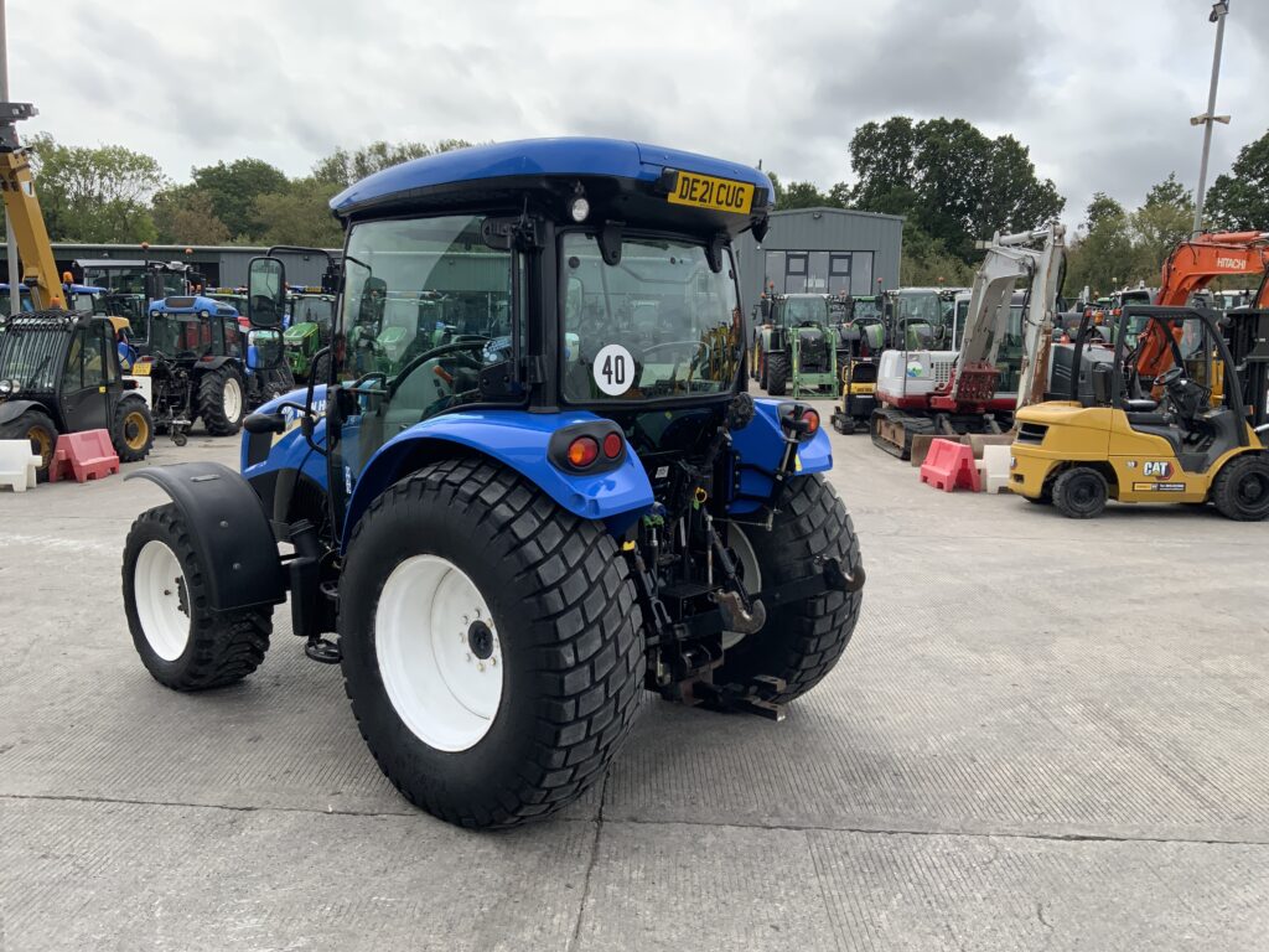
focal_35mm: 29
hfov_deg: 61.7
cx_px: 634
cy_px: 476
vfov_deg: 48.2
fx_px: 1063
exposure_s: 1/1098
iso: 16
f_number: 1.8
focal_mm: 3
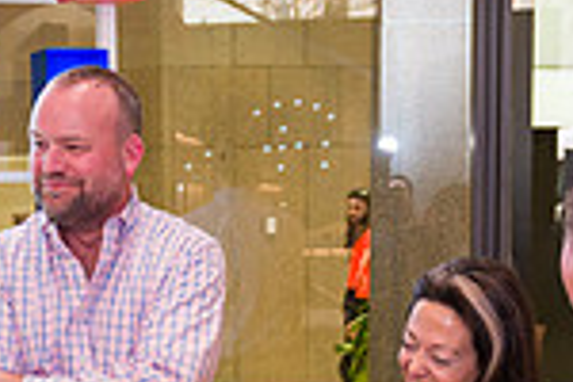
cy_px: 405
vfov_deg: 14.4
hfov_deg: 21.7
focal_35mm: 93
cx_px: 130
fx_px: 1480
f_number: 4
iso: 1600
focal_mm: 24
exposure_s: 1/200
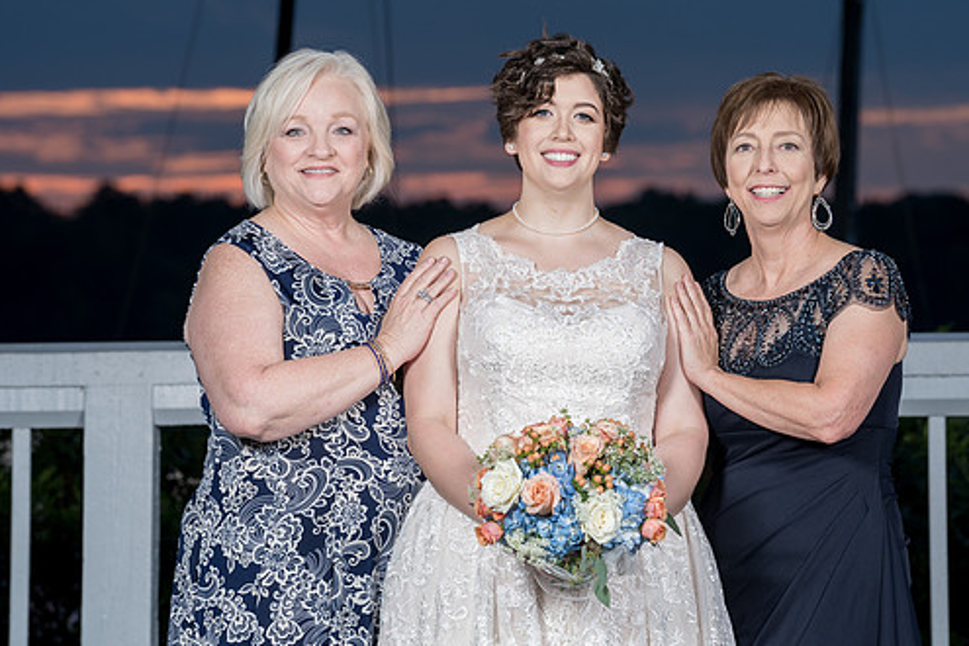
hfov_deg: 8.5
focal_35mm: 242
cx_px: 546
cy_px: 279
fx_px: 6513
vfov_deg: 5.7
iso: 100
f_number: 8
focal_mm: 195
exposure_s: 1/200
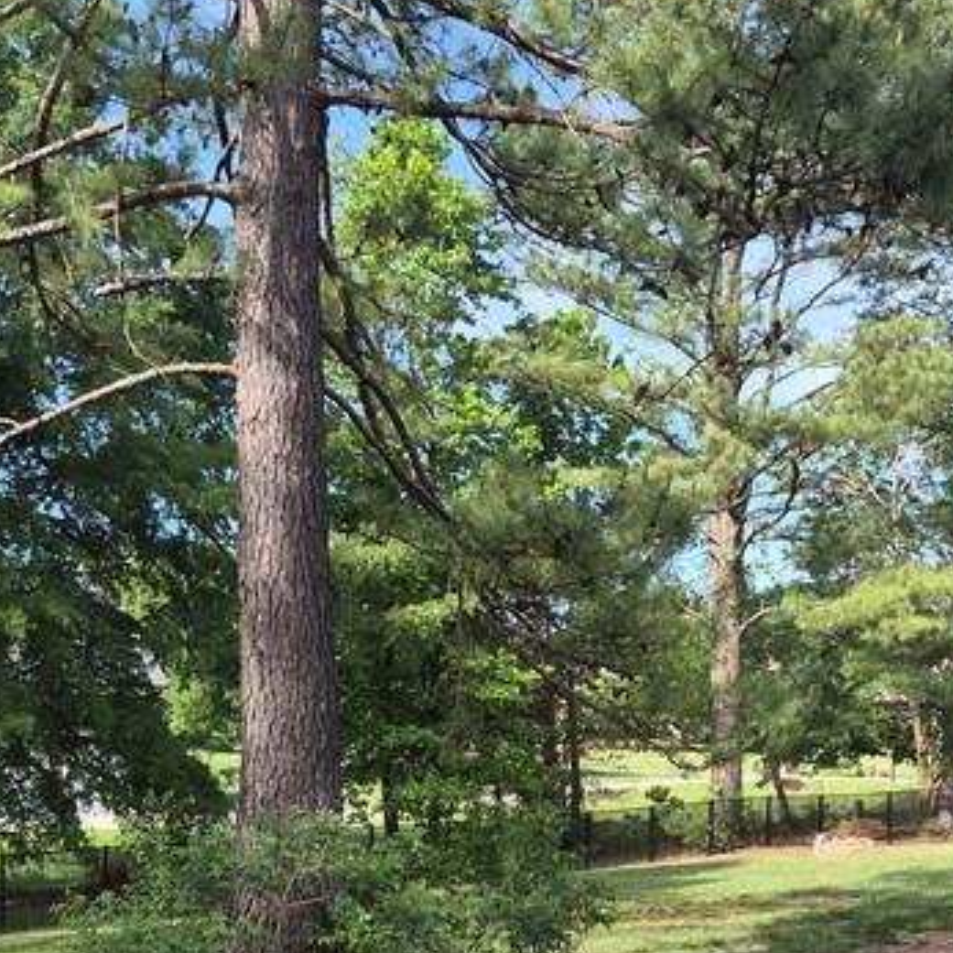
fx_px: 1869
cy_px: 838
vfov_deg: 27.7
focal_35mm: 60
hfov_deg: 28.6
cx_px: 508
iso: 25
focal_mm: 5.4
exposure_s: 1/562
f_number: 1.8
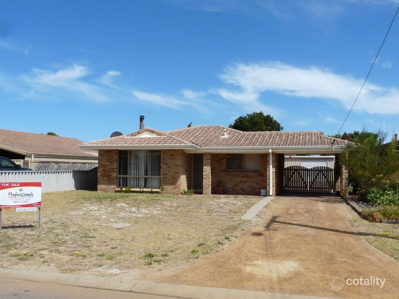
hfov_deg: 54.0
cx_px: 200
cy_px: 150
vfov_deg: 41.8
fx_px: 392
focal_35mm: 34
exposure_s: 1/400
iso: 100
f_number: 6.3
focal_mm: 4.8
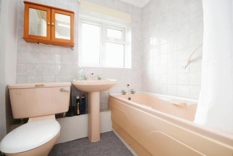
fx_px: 155
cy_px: 78
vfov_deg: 53.2
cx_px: 116
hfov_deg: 73.7
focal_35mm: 24
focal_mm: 16
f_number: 8
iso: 320
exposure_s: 1/60
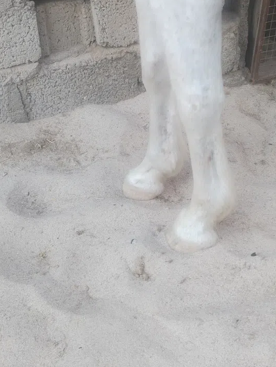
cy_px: 146
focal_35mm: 46
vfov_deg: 41.0
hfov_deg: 31.4
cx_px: 176
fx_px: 489
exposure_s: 1/100
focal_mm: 5.25
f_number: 1.75
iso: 122
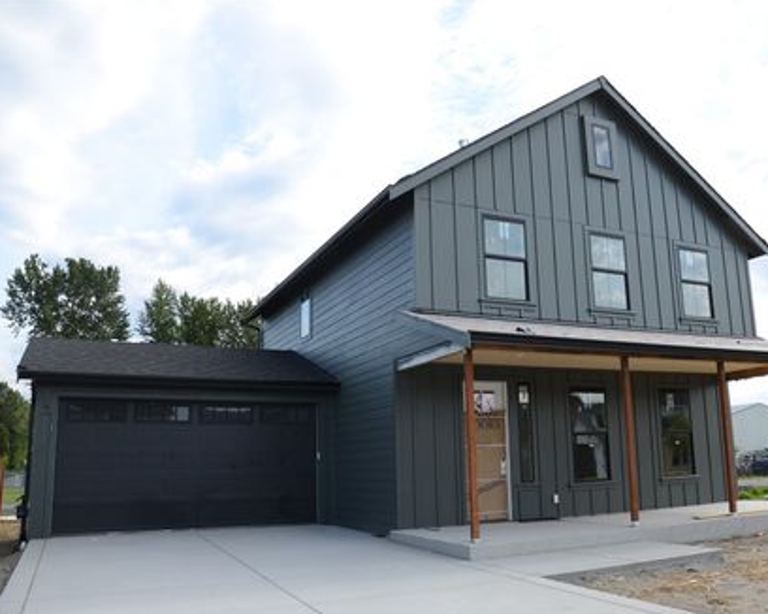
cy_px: 310
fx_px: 704
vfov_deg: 47.1
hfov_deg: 56.9
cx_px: 450
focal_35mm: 31
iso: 100
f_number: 6.3
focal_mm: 18
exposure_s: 1/160
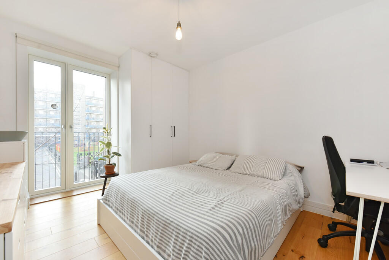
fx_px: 151
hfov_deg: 104.2
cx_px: 194
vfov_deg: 81.3
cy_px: 130
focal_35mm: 14
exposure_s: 1/15
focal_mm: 14
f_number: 8
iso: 200
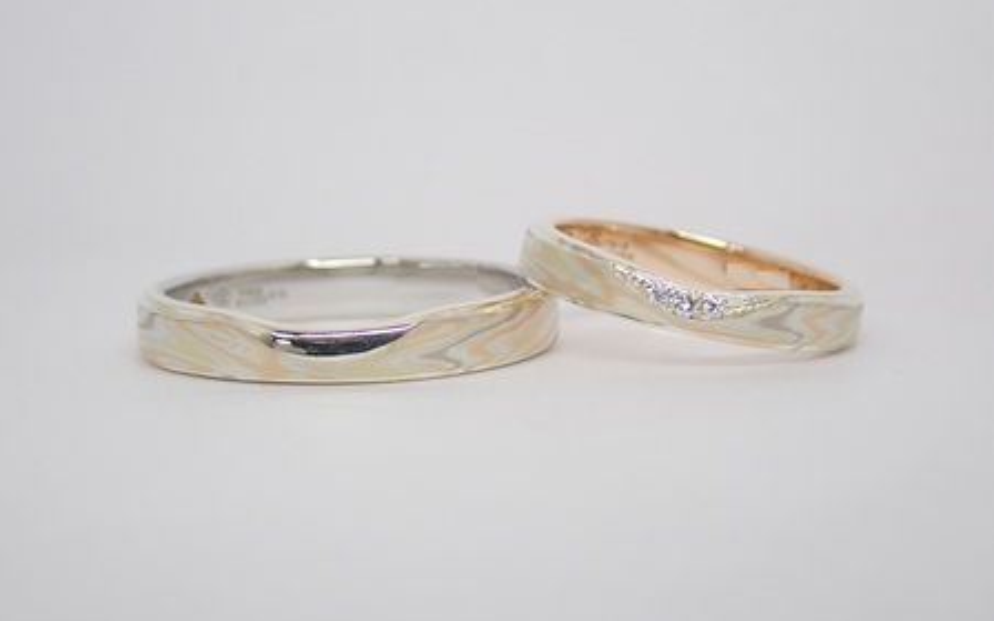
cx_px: 497
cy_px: 314
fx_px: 2221
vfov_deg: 15.9
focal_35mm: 82
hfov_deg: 25.2
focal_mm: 13.65
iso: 200
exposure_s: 1/100
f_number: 4.1
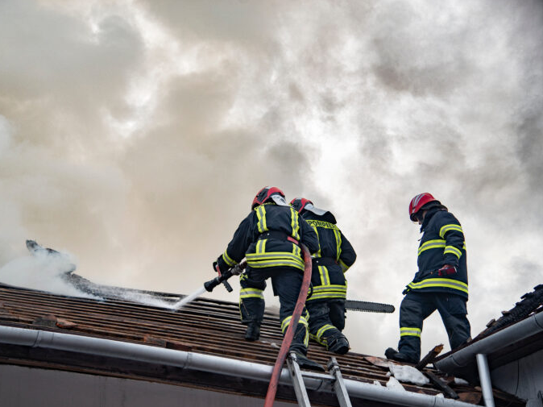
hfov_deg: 28.5
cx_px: 234
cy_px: 205
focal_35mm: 68
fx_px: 1066
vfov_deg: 21.6
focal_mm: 62
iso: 280
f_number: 4
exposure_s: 1/1000
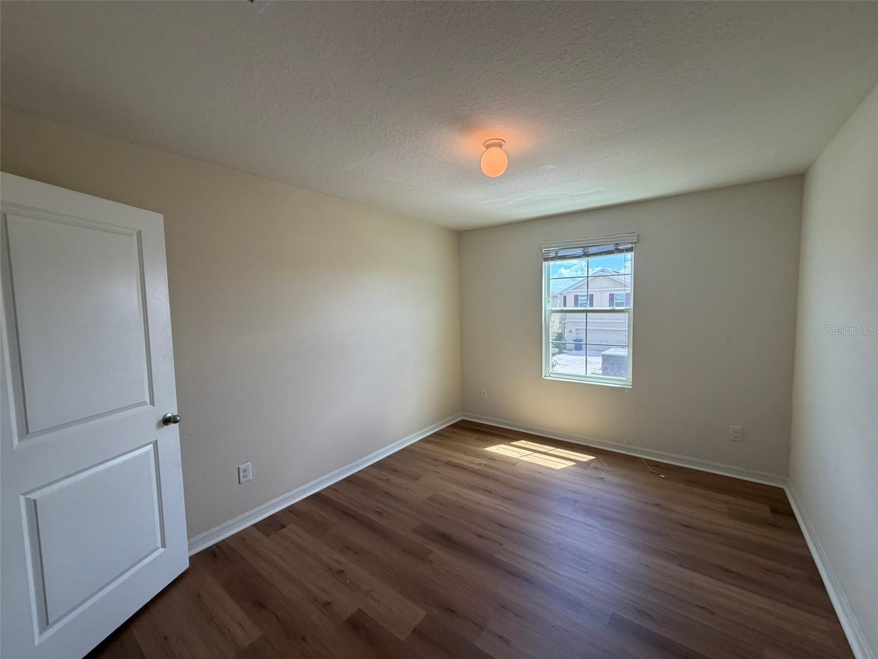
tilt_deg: -3.7
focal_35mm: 14
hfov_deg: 102.1
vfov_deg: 85.7
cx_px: 439
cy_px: 330
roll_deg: +1.3
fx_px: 355
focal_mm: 2.22
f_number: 2.2
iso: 80
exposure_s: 1/120
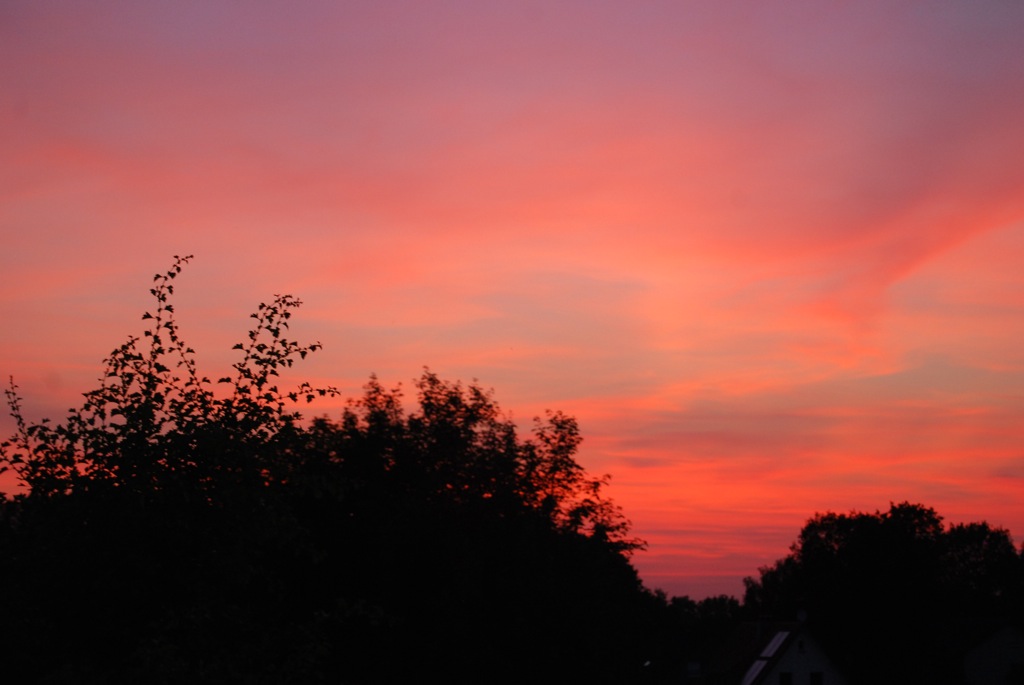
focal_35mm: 82
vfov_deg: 16.6
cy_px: 342
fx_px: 2349
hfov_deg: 24.6
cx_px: 512
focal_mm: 55
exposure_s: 1/30
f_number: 5.6
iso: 560
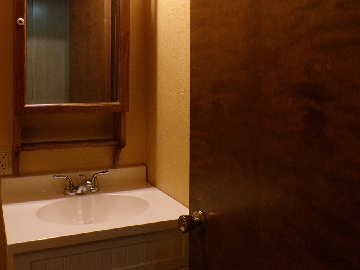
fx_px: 385
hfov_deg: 49.7
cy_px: 89
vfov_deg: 38.2
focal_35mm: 37
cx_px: 137
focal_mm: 4.3
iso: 628
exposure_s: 1/60
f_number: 3
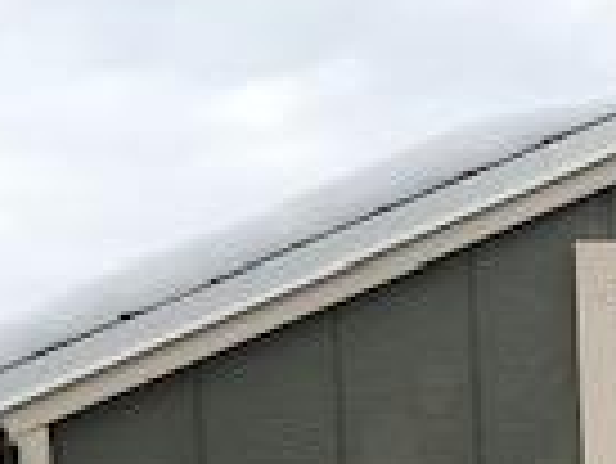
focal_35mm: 131
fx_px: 2333
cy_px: 815
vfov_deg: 10.7
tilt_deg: -0.8
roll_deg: +1.3
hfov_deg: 14.2
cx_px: 895
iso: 20
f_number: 1.8
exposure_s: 1/1312
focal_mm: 3.99
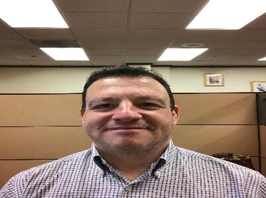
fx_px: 245
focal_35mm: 32
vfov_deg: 44.0
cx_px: 133
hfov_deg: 56.9
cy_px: 99
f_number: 2.2
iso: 125
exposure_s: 1/30
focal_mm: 2.87
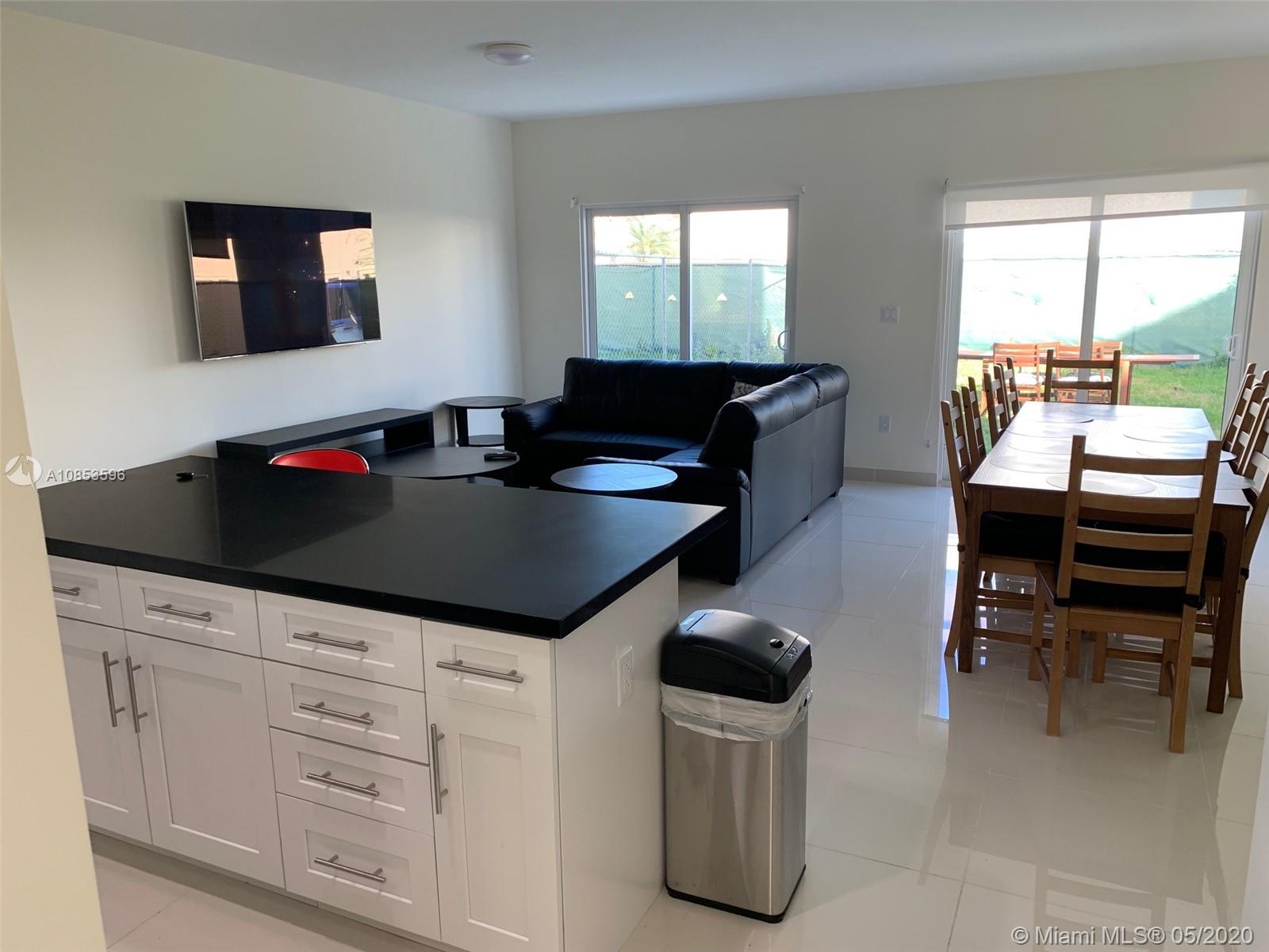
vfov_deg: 53.1
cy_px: 476
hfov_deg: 67.3
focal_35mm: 26
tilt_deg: -11.5
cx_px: 634
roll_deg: +0.6
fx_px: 953
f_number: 1.8
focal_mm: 4.25
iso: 80
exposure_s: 1/120
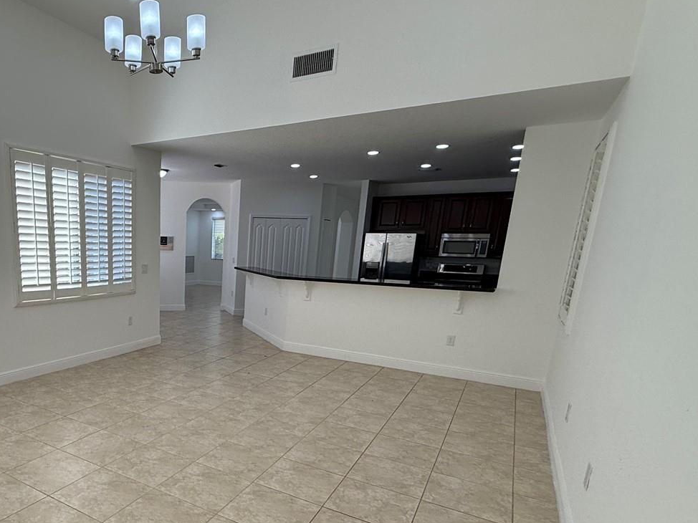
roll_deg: -1.0
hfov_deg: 69.2
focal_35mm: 23
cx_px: 177
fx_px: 464
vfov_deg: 57.4
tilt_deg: -13.9
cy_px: 354
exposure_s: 1/192
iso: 64
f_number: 2.2
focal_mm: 2.22
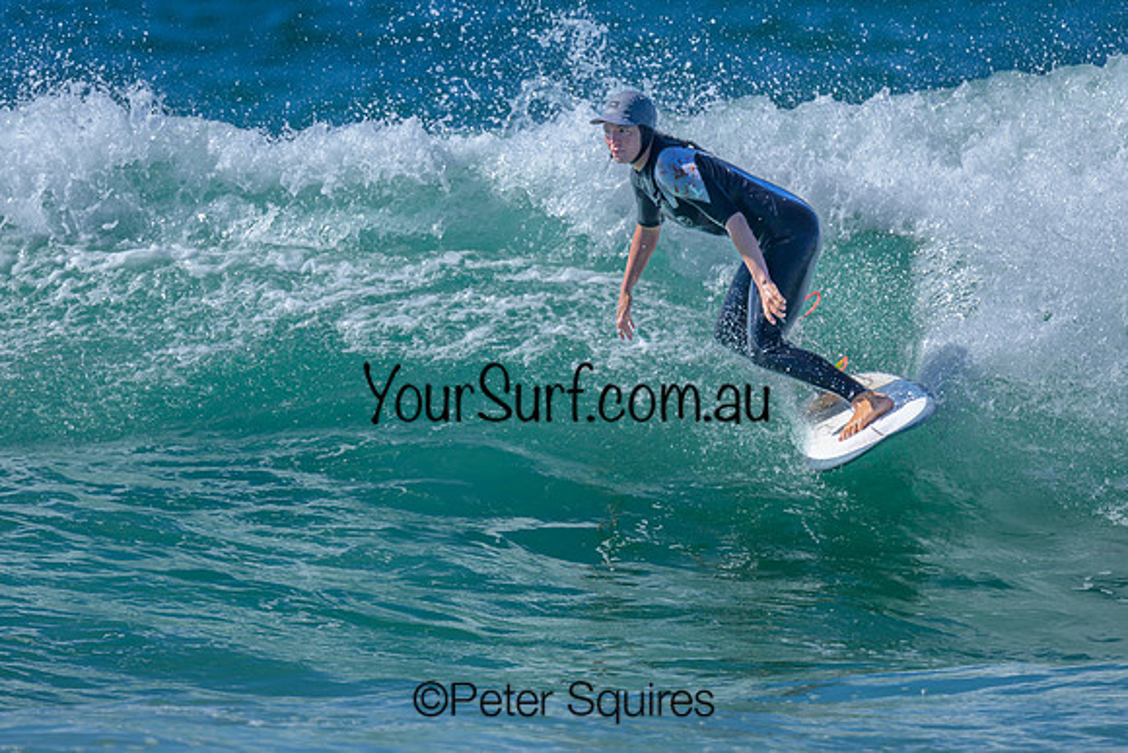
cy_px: 366
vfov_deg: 1.3
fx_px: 32610
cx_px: 506
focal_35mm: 1041
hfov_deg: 2.0
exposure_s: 1/2000
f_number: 6.3
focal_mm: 800
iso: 200
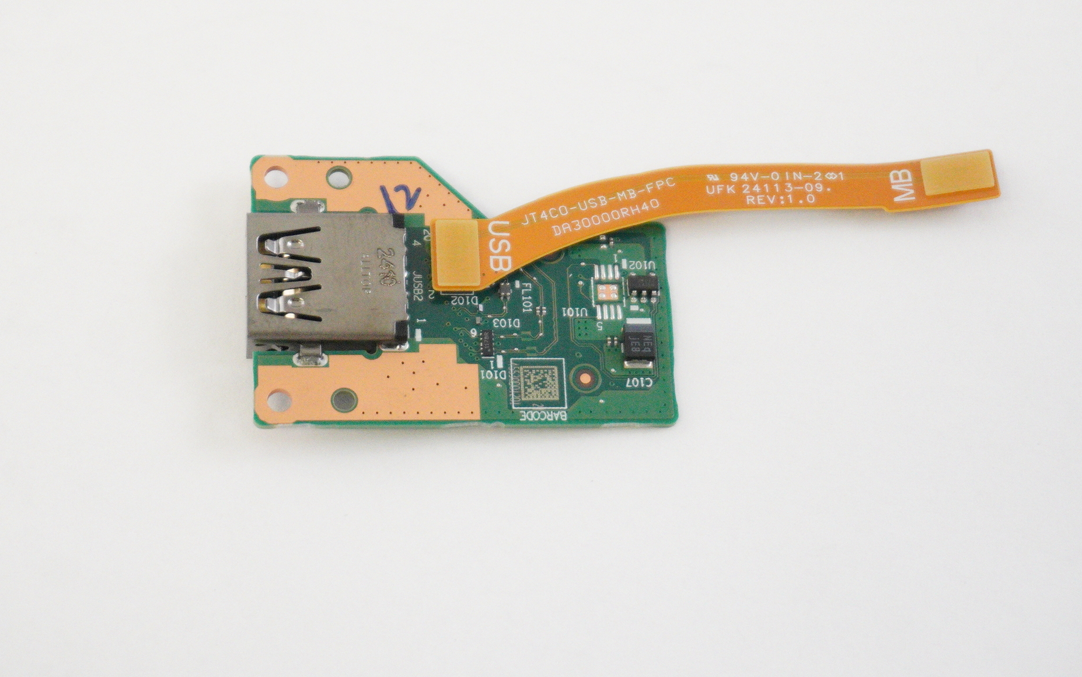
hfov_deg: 22.4
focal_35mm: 93
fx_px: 2733
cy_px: 286
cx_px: 558
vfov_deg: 14.1
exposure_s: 1/250
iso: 5000
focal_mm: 45
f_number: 5.6
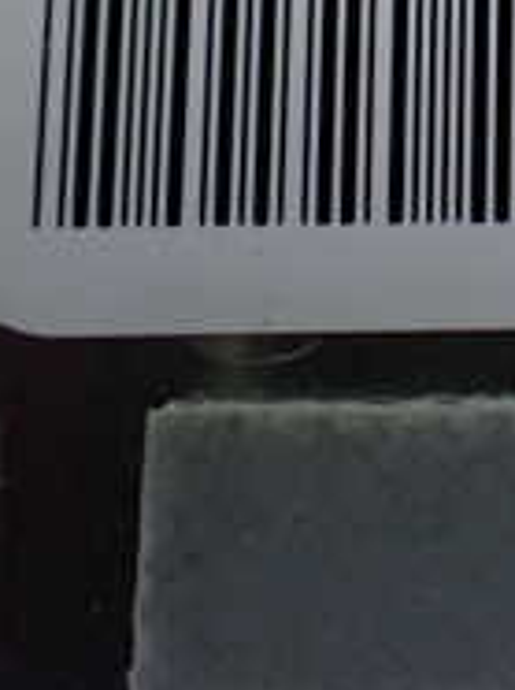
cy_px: -96
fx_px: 1929
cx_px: 841
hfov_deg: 14.0
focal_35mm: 97
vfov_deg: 19.3
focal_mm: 5.4
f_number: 2.3
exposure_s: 1/125
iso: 400
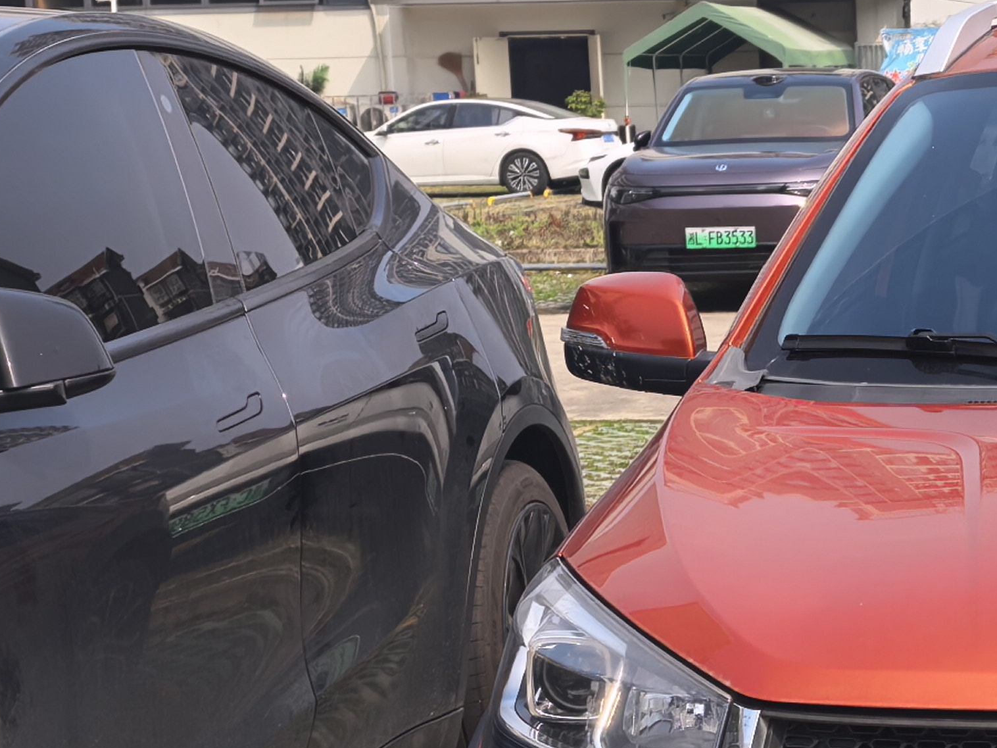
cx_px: 1179
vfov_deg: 14.8
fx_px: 2880
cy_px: 520
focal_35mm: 100
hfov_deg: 18.6
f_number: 2
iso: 50
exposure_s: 1/3846
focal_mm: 8.5
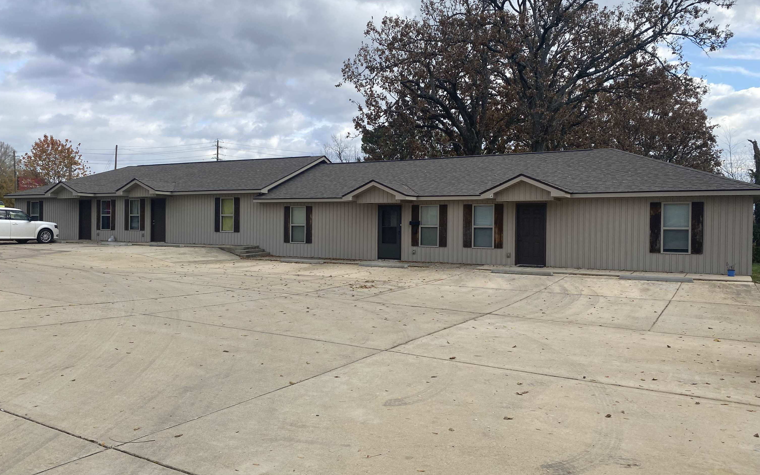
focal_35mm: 28
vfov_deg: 44.5
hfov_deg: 66.5
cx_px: 375
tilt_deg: +0.8
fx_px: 580
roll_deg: +0.4
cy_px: 240
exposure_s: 1/1754
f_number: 1.8
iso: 32
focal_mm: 4.25
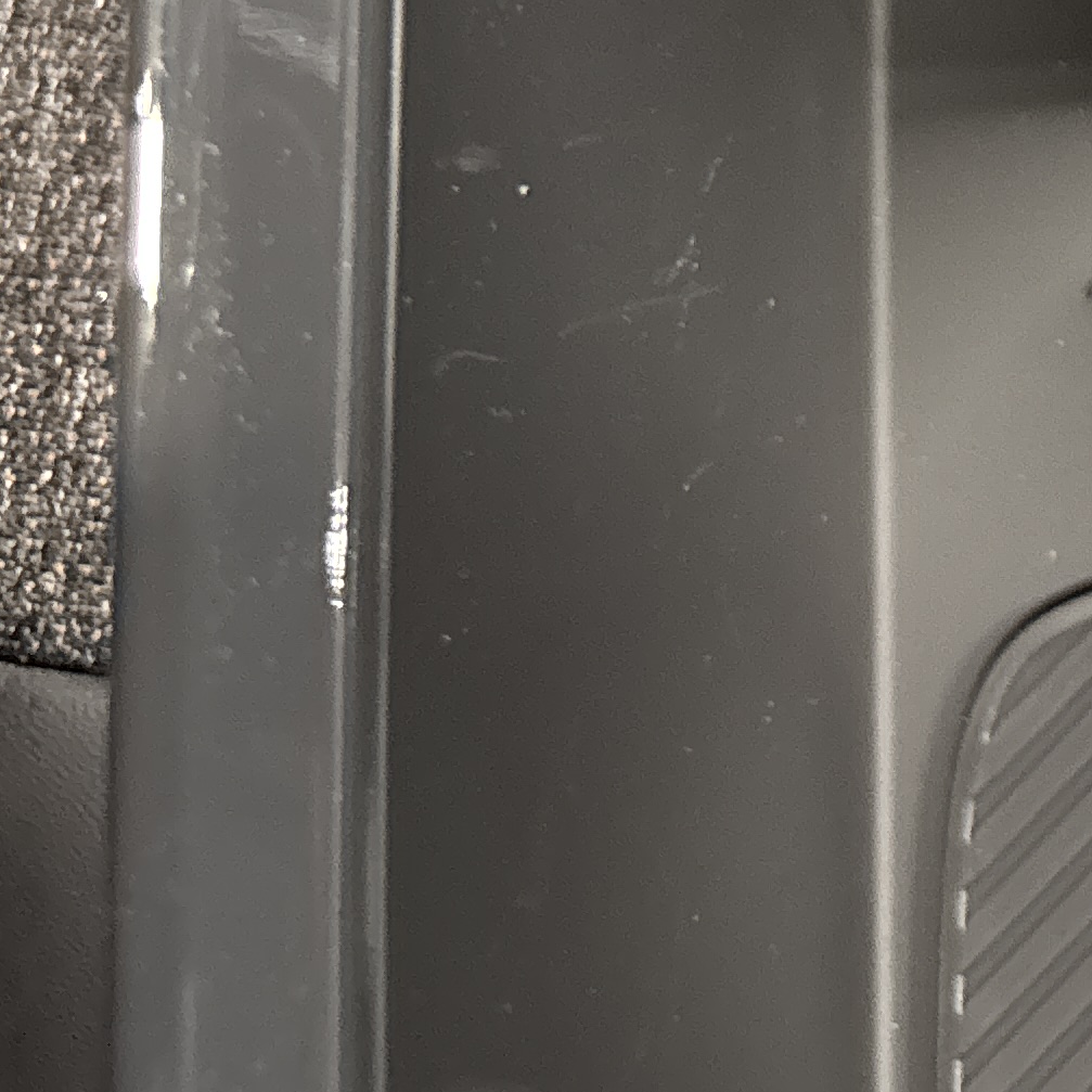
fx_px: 3284
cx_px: 2013
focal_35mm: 92
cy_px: -497
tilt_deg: -80.0
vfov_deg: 17.2
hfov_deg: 15.8
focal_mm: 5.96
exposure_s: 1/30
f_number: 1.6
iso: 640
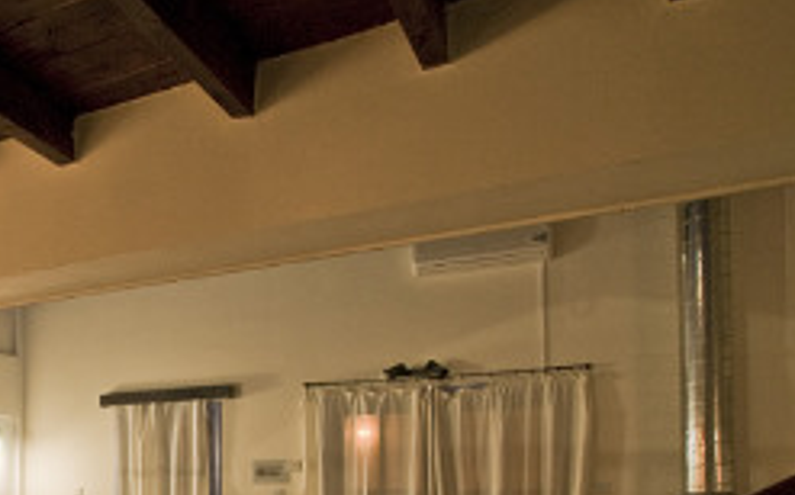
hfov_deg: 48.4
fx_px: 737
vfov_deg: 34.3
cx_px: 29
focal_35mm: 34
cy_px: 477
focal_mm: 11
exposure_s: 1/6
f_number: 4.5
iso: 200
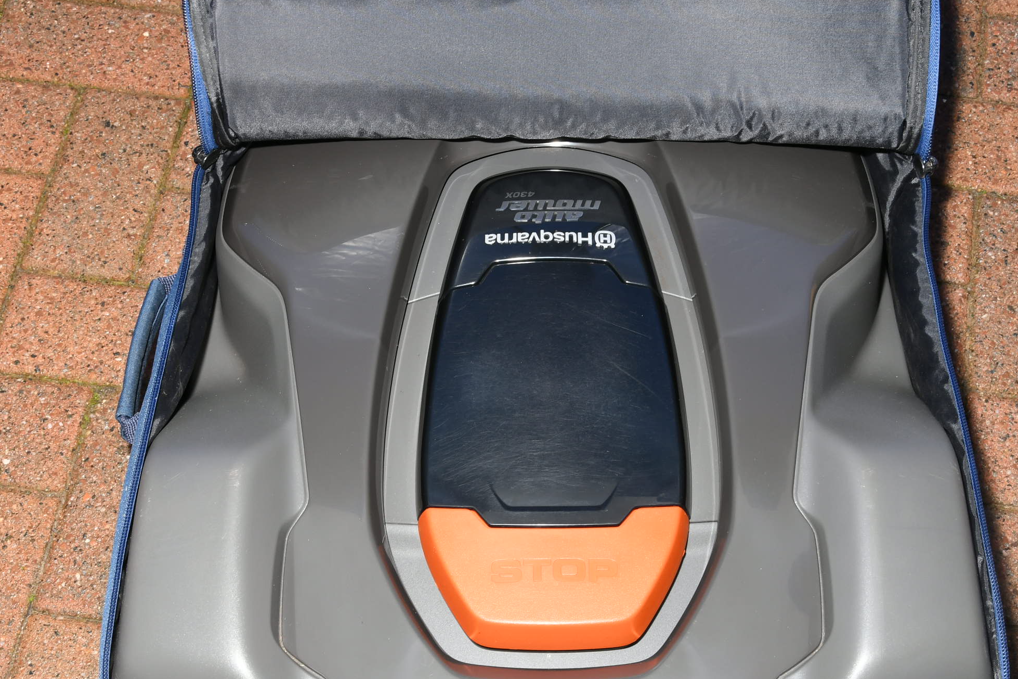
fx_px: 1809
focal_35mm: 64
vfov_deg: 21.2
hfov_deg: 31.4
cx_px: 529
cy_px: 347
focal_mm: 30
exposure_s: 1/160
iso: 400
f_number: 10
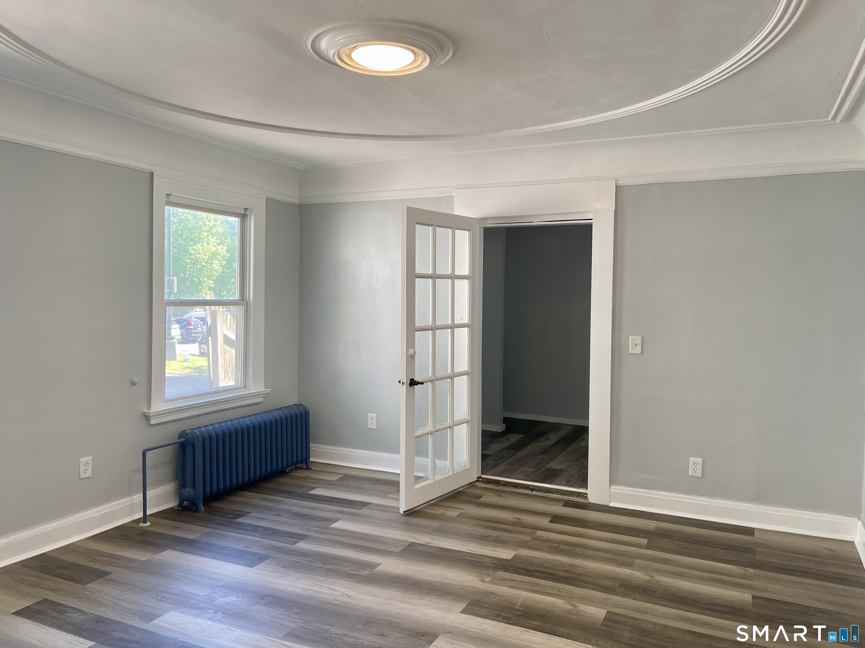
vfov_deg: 54.9
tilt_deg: -2.1
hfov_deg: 69.4
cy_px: 324
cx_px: 432
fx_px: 625
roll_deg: -0.8
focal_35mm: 25
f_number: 1.6
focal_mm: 5.1
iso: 80
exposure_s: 1/120
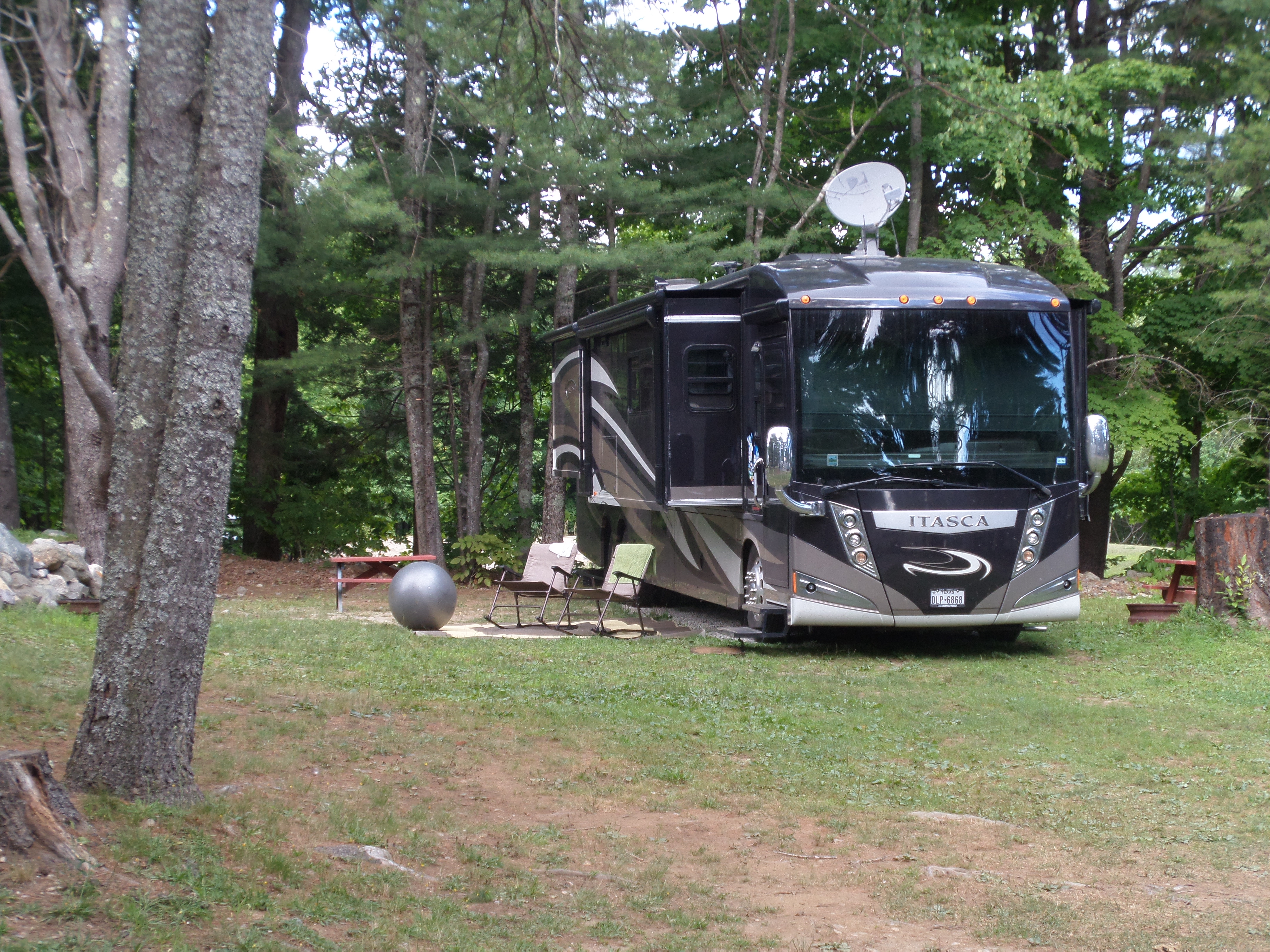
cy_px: 476
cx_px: 635
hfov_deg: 26.7
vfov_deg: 20.2
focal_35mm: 73
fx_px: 2678
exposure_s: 1/45
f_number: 4.2
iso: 100
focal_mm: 11.9
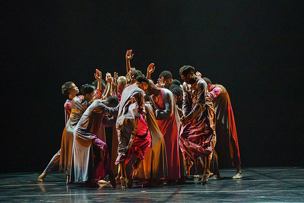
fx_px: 2517
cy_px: 72
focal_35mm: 298
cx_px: 150
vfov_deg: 4.6
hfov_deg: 6.9
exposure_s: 1/250
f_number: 5.6
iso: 6400
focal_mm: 226
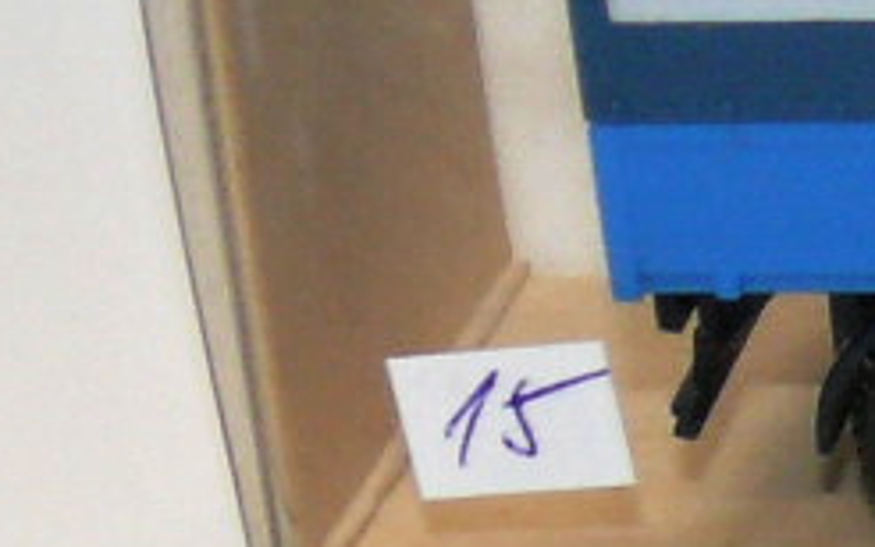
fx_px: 8231
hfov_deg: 5.6
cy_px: -92
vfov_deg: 3.8
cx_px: 2774
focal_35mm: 345
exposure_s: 1/30
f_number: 4
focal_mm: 9
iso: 100
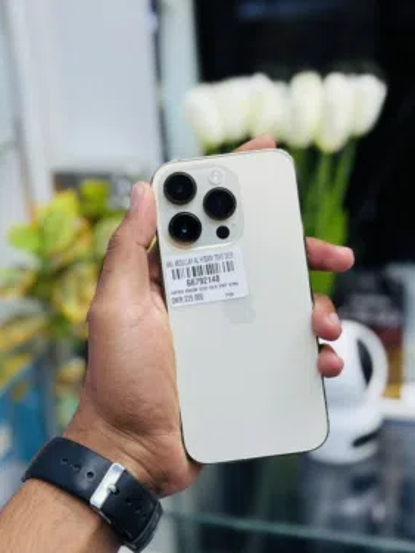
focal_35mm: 51
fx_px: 815
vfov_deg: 37.5
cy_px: 288
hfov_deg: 28.6
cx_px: 206
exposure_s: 1/888
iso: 64
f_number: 1.78
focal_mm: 6.76
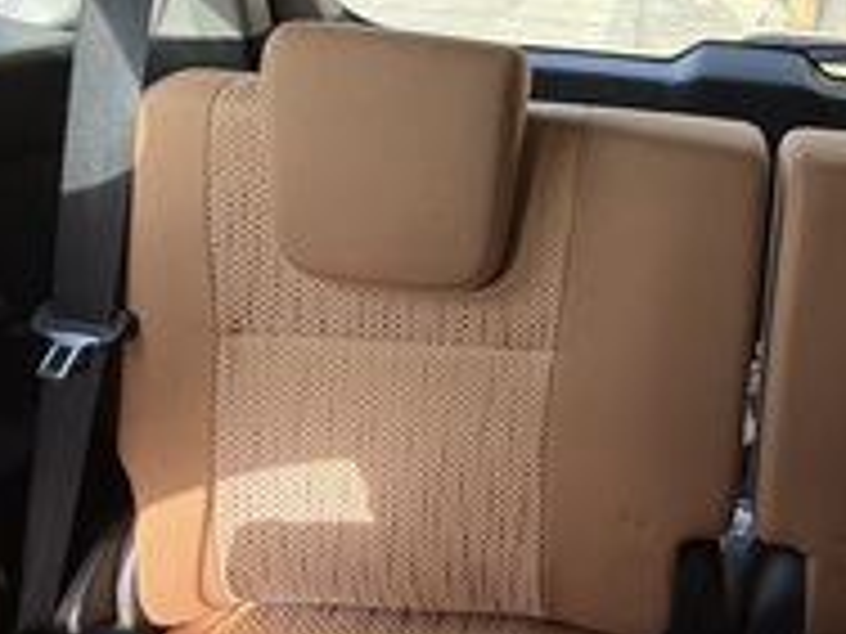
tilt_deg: -16.7
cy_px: 214
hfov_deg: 48.3
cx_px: 763
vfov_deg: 41.3
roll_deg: -8.0
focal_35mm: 34
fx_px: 831
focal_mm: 2.22
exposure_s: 1/133
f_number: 2.2
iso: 50
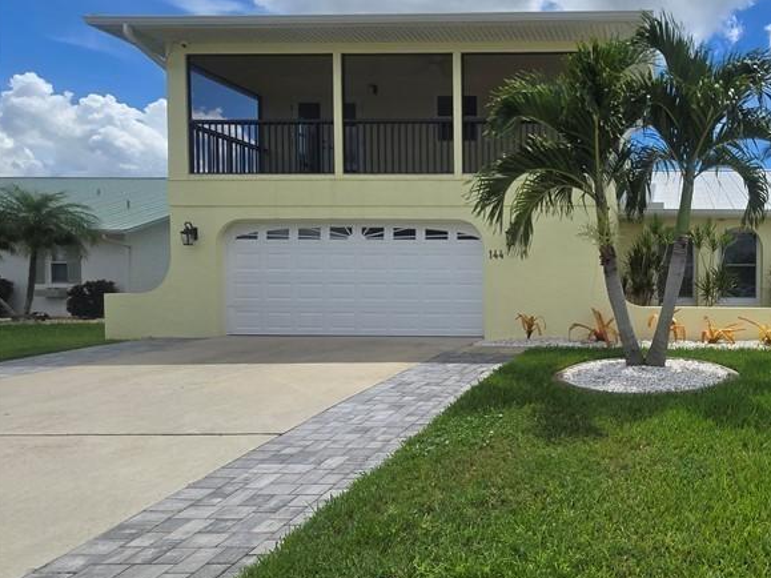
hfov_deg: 63.5
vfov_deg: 58.8
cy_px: 309
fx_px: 512
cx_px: 674
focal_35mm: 23
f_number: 2.2
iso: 50
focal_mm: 2.2
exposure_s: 1/3109
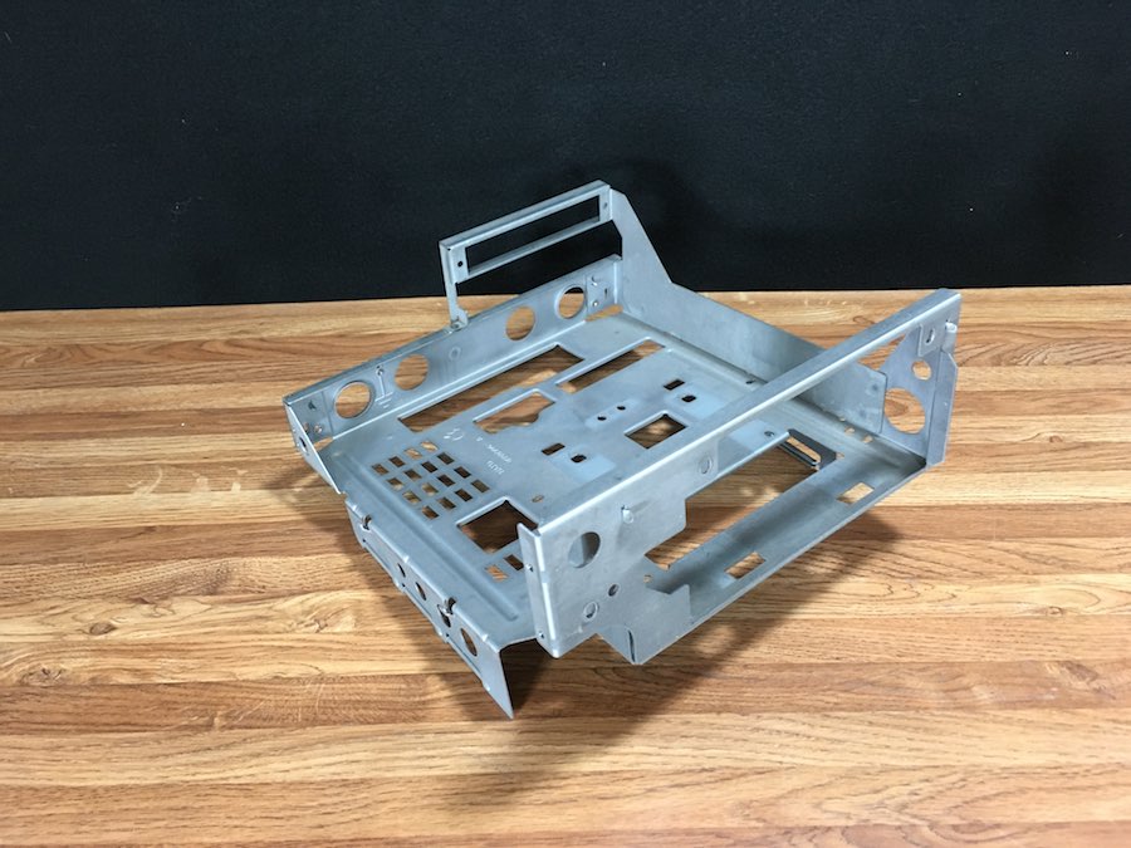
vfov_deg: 48.2
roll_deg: +1.4
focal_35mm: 29
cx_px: 566
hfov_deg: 61.7
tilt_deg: -38.6
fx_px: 948
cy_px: 424
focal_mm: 4.15
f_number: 2.2
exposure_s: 1/30
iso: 160
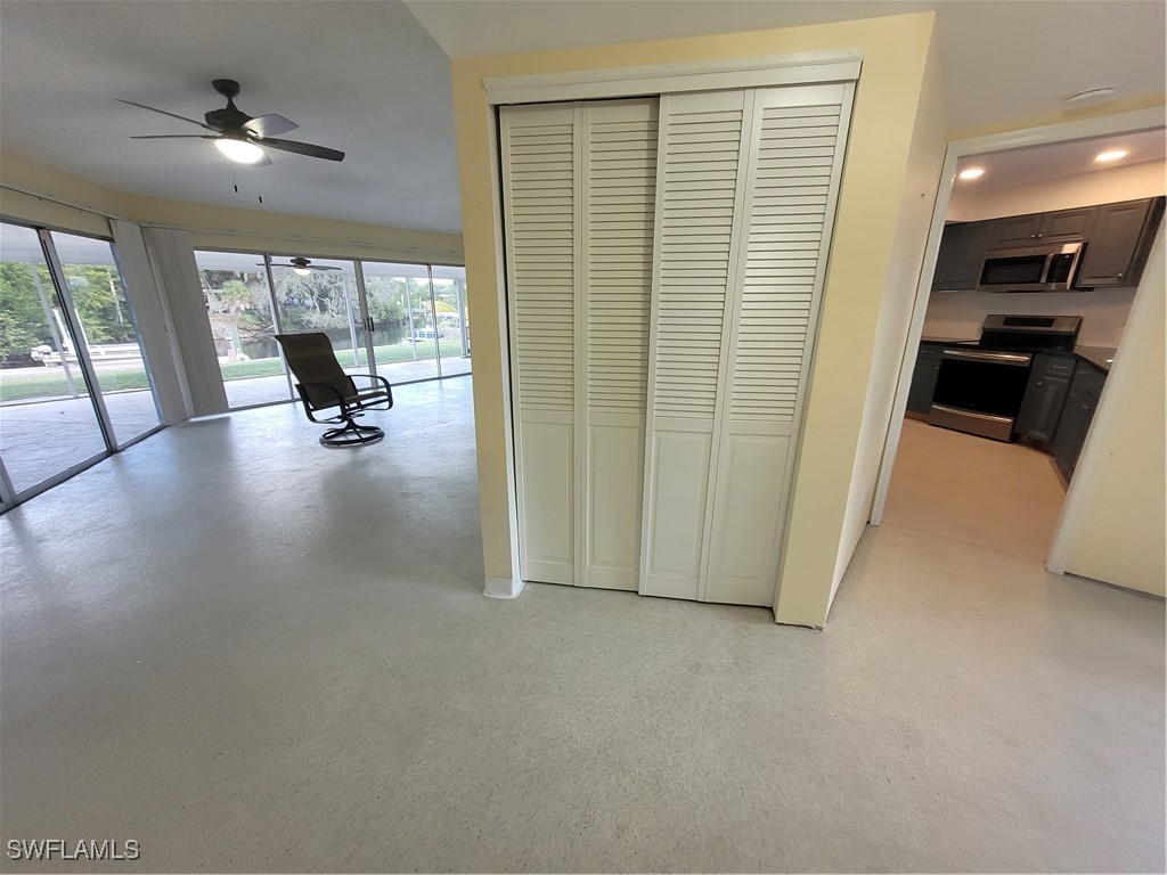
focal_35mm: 13
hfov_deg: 106.2
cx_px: 584
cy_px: 438
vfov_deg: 89.9
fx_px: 438
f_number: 2.2
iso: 100
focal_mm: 1.74
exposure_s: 1/60
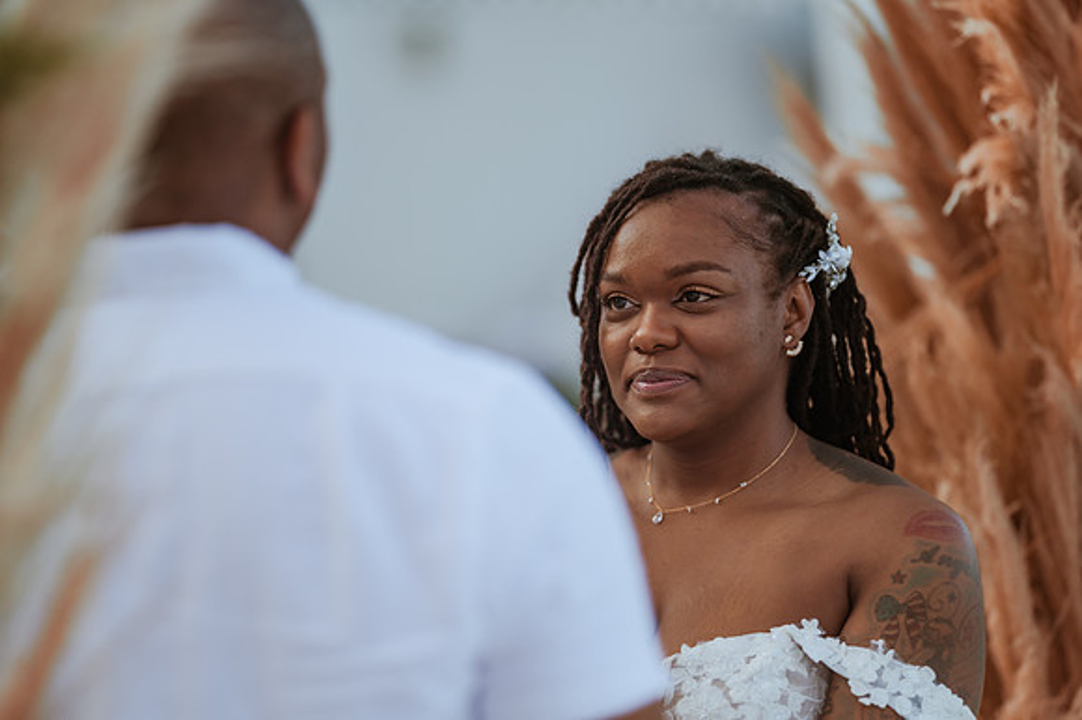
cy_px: 360
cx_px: 541
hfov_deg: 15.2
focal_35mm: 135
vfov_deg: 10.1
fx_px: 4055
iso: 250
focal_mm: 135
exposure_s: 1/2500
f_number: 1.8
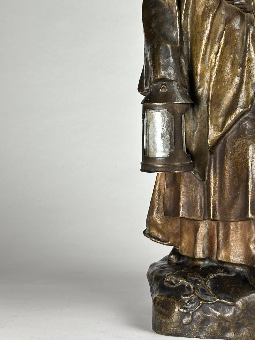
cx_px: 210
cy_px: 57
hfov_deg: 17.8
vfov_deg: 23.4
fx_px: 805
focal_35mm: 82
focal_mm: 6.86
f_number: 1.78
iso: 50
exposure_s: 1/50
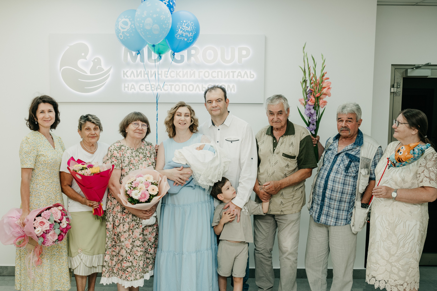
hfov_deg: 46.2
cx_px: 180
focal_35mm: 42
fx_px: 510
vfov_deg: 31.8
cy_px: 168
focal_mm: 31
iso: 160
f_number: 4
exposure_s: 1/160
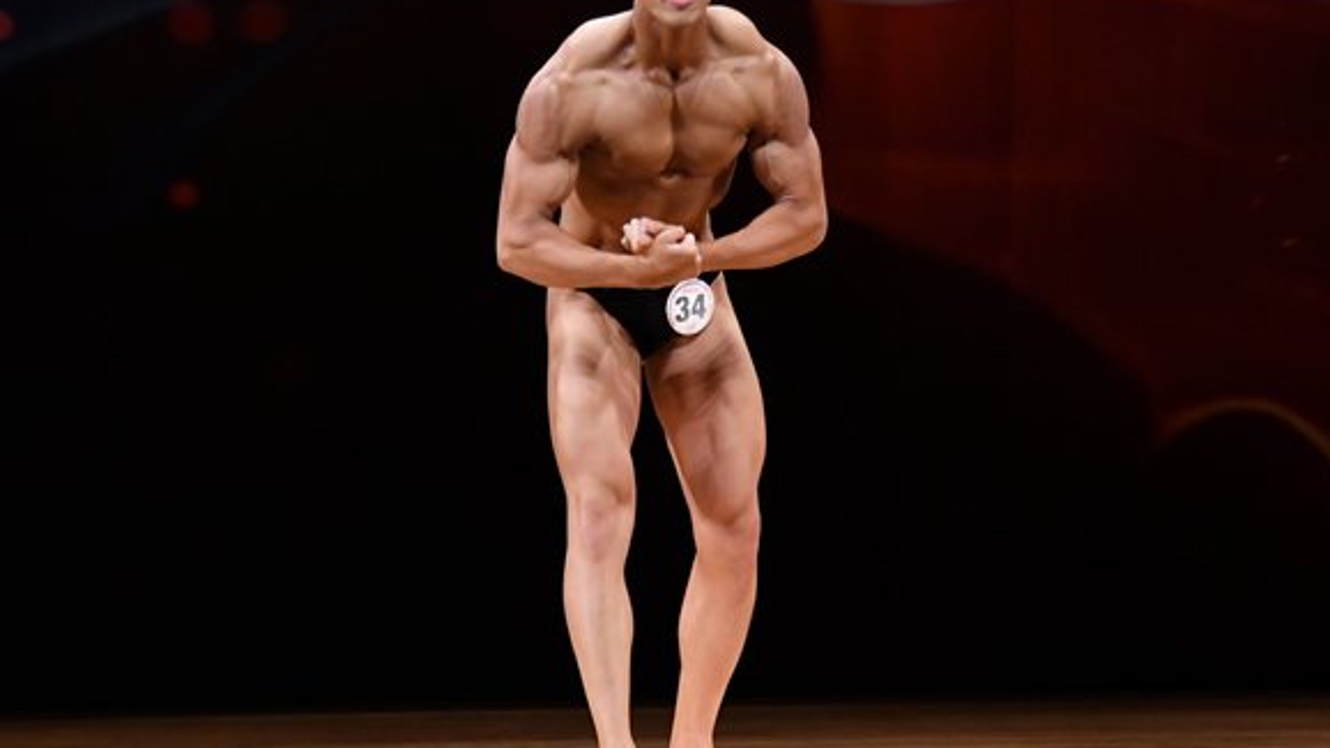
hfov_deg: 6.8
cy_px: 311
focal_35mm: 316
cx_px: 632
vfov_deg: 3.8
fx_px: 11143
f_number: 5.6
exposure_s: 1/400
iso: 3200
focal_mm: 150
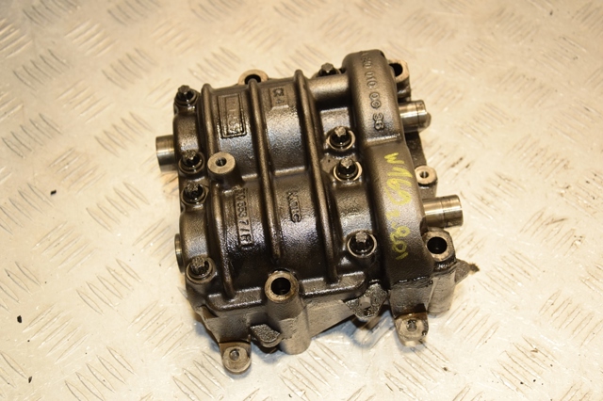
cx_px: 302
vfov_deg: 22.6
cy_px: 200
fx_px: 1004
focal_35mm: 60
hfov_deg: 33.4
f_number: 5.6
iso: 800
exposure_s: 1/200
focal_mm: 40
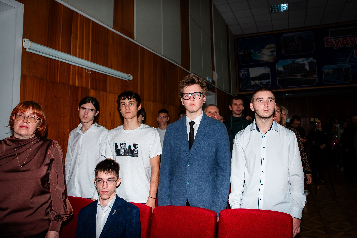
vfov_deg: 47.9
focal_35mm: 27
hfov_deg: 67.2
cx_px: 198
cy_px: 106
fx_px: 268
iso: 320
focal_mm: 24
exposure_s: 1/125
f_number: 4
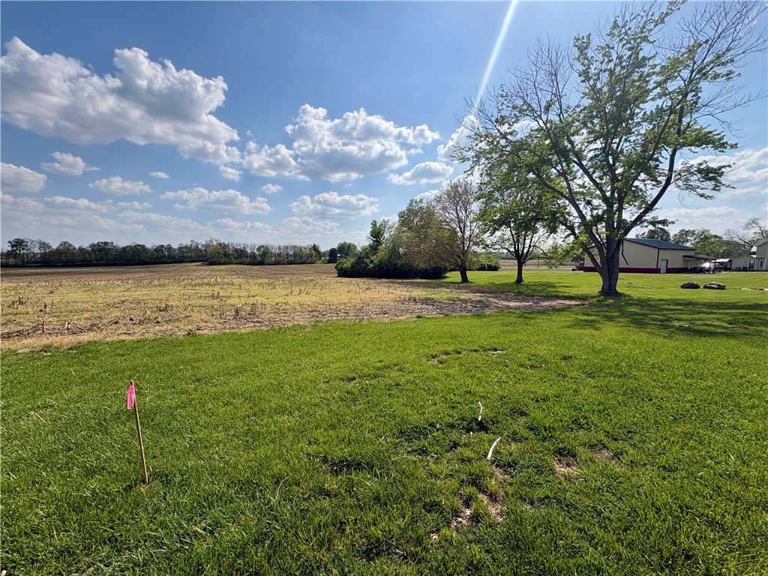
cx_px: 384
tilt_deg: -4.3
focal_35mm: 14
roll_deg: +0.4
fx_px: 311
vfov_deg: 85.7
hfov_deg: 102.1
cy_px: 288
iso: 50
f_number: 2.2
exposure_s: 1/2770
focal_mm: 2.22
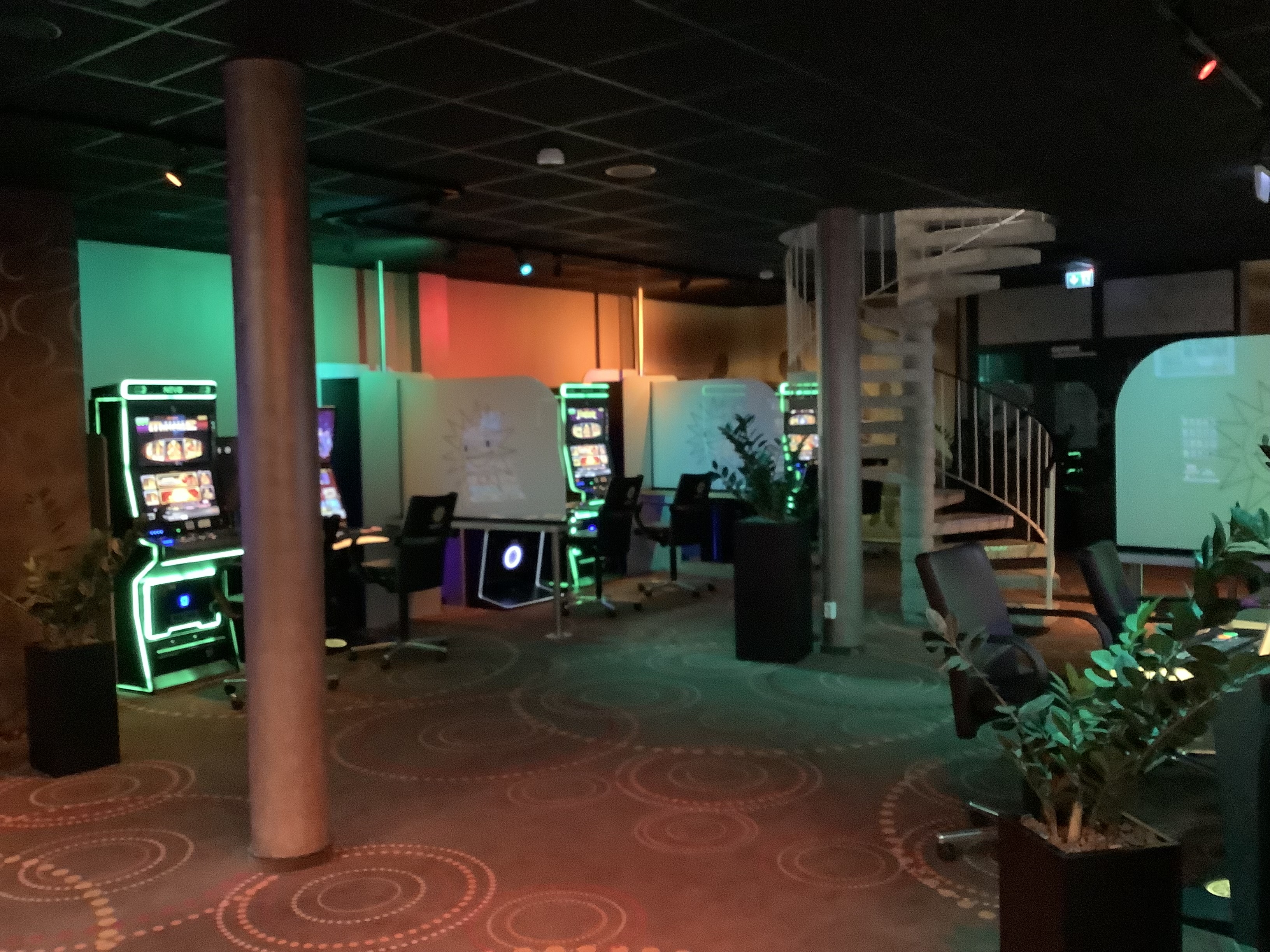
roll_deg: +1.4
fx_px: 1137
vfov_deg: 45.4
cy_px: 476
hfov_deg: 58.4
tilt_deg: -3.2
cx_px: 635
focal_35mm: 31
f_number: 2.4
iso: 640
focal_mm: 3.3
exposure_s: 1/17
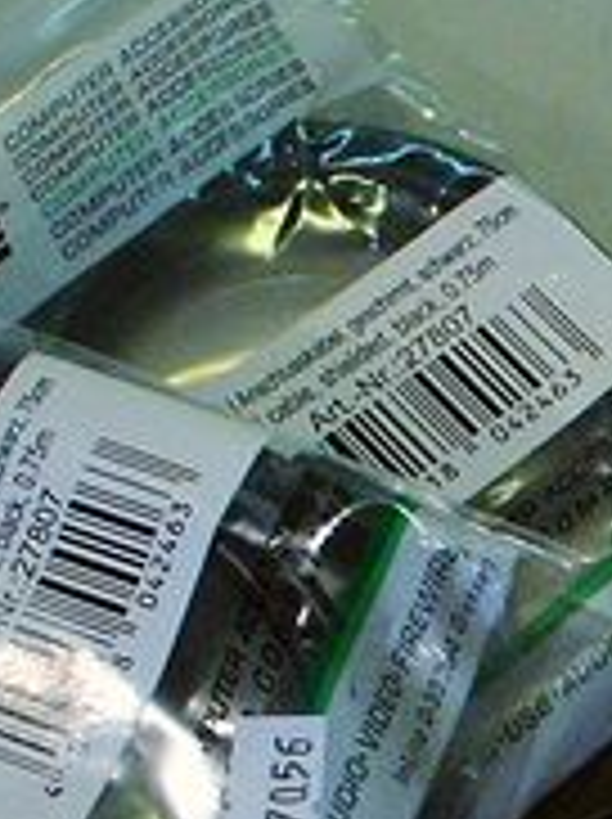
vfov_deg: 9.6
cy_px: 616
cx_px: 1269
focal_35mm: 207
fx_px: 4891
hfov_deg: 6.9
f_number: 5.6
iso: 400
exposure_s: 1/90
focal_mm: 12.18
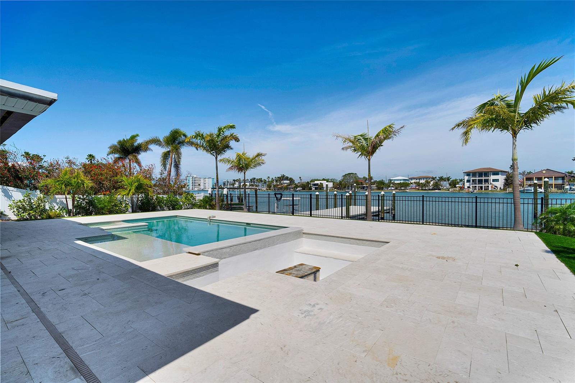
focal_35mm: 16
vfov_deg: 73.8
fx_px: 256
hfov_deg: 96.7
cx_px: 288
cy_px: 192
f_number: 9
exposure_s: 1/1250
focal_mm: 16
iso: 200
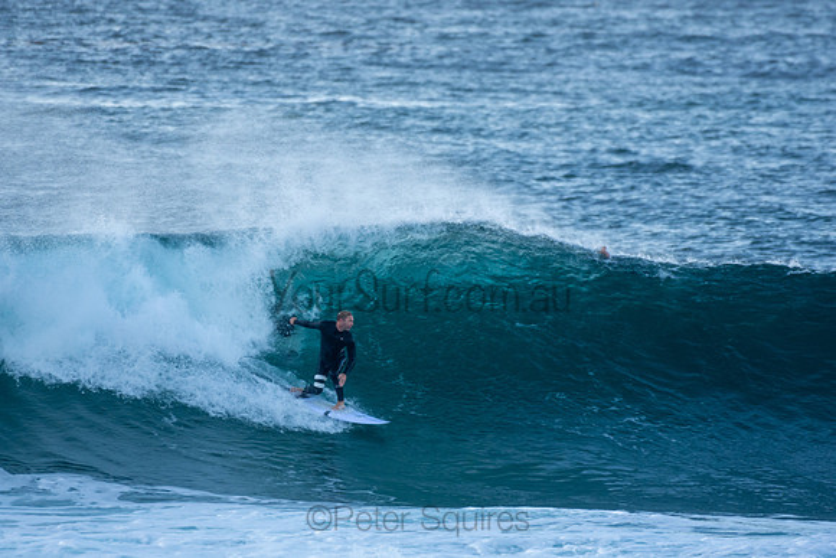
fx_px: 17420
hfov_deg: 2.7
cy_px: 279
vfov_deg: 1.8
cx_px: 418
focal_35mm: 750
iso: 400
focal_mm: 500
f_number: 5.6
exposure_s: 1/400
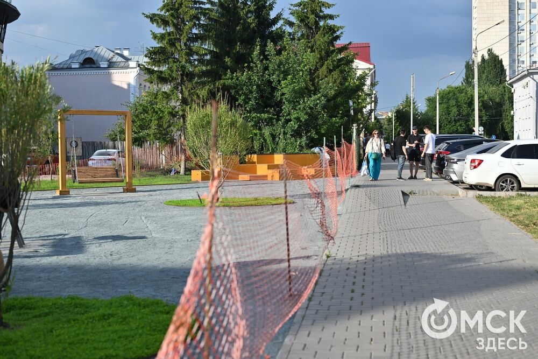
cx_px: 269
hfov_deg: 39.6
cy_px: 180
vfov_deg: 27.0
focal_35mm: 50
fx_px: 747
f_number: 2.8
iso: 640
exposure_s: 1/10000
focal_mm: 50
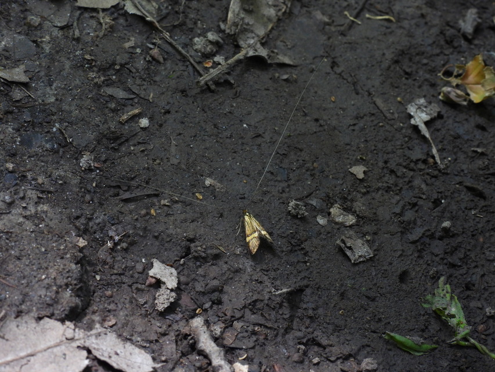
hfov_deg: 23.0
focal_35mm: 85
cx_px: 248
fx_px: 1216
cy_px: 186
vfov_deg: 17.4
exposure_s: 1/80
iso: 400
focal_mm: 15.2
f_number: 5
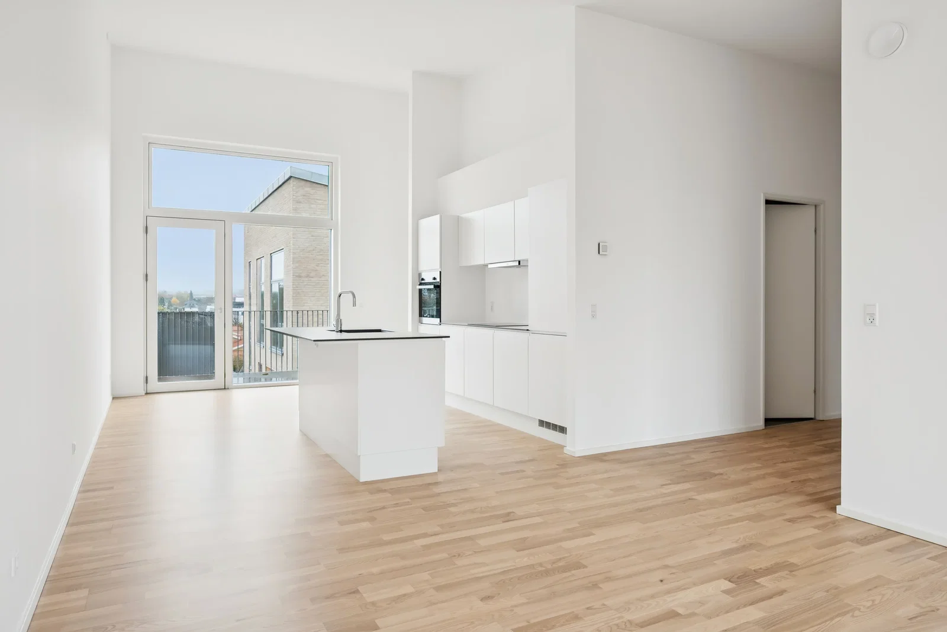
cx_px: 474
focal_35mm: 22
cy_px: 316
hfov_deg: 77.3
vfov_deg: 56.2
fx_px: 592
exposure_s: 1/15
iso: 400
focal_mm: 22.5
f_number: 7.1
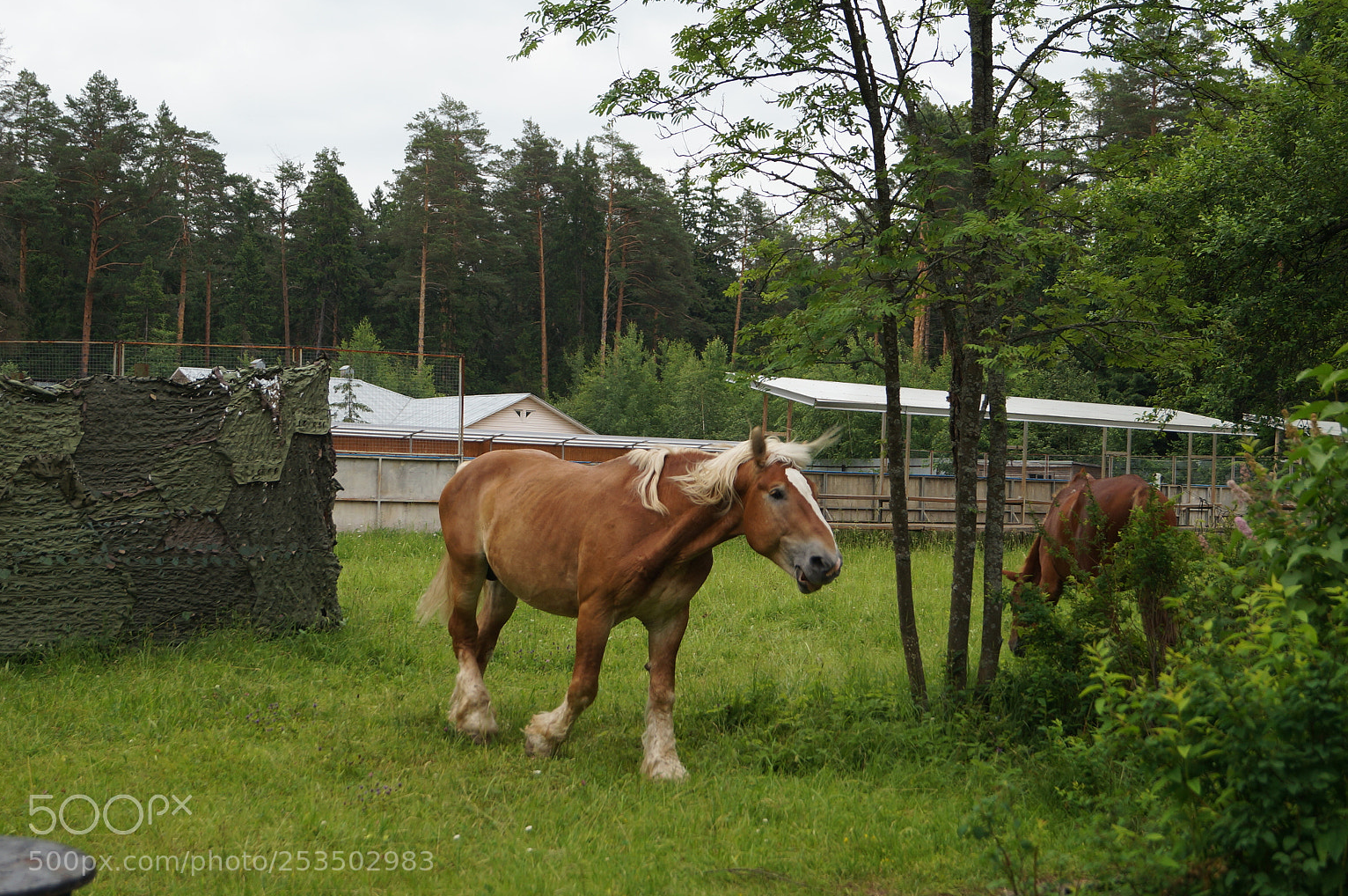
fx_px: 1758
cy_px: 463
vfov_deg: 28.6
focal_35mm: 47
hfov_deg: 42.0
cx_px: 678
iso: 160
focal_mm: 30
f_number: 4.5
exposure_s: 1/160
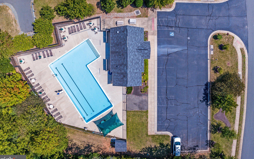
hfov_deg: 70.4
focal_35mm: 26
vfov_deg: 47.5
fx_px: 180
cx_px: 124
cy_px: 68
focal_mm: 12.29
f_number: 4
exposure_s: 1/120
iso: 100
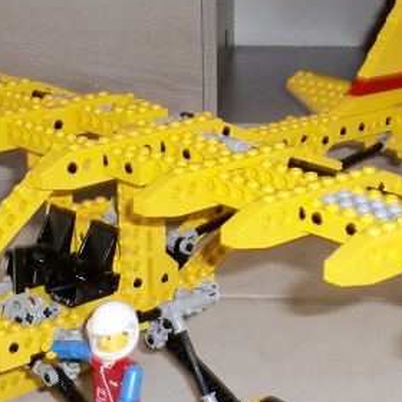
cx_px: 225
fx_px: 1196
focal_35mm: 91
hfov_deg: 19.1
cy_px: 346
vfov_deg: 18.8
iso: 400
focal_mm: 6.3
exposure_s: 1/30
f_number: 2.8
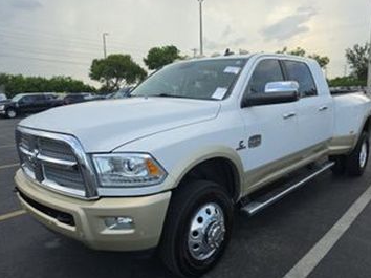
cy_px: 147
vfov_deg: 53.0
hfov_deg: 67.3
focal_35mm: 26
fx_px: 278
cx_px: 190
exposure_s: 1/2301
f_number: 1.4
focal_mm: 6.5
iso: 63
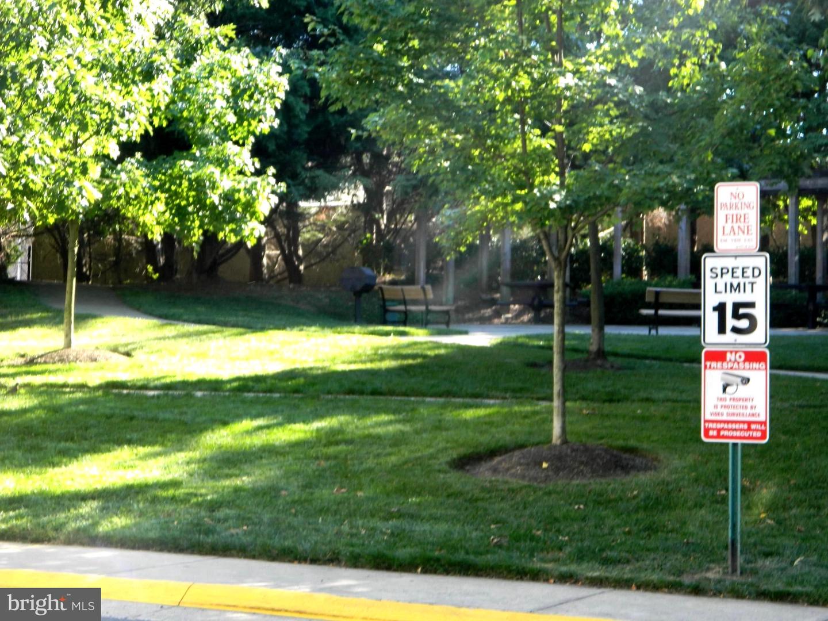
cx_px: 414
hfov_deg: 19.1
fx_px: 2464
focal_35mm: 103
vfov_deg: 14.4
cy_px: 310
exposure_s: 1/60
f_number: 4.5
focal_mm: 18.6
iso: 80
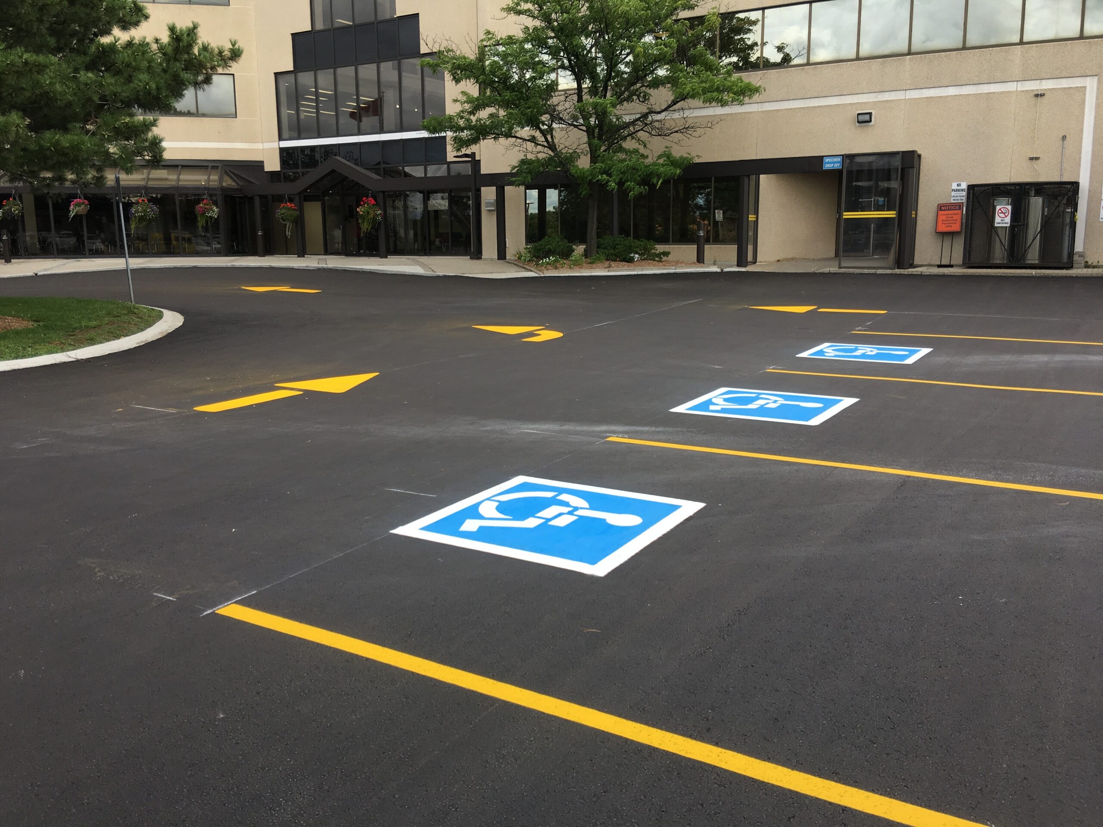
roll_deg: -0.8
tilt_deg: -13.1
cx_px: 552
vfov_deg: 48.2
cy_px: 414
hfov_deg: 61.7
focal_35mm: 29
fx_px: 924
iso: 25
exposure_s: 1/519
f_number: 2.2
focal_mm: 4.15
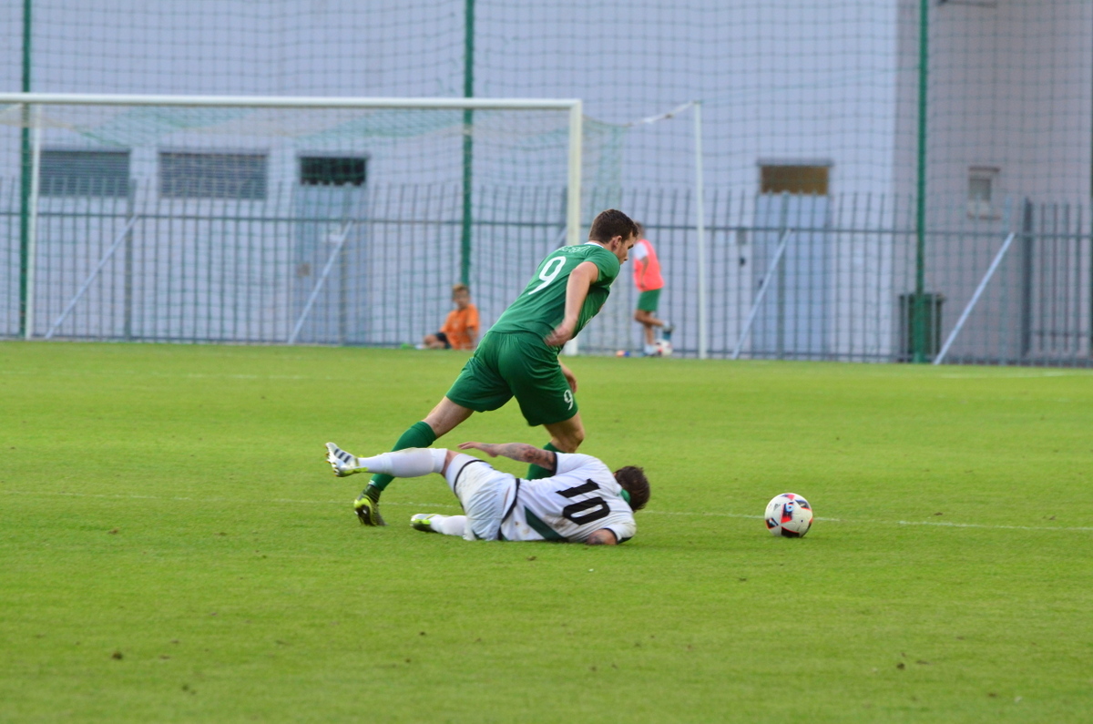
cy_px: 362
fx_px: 10908
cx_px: 546
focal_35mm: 360
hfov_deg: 5.7
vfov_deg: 3.8
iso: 1250
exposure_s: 1/200
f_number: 6.3
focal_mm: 240
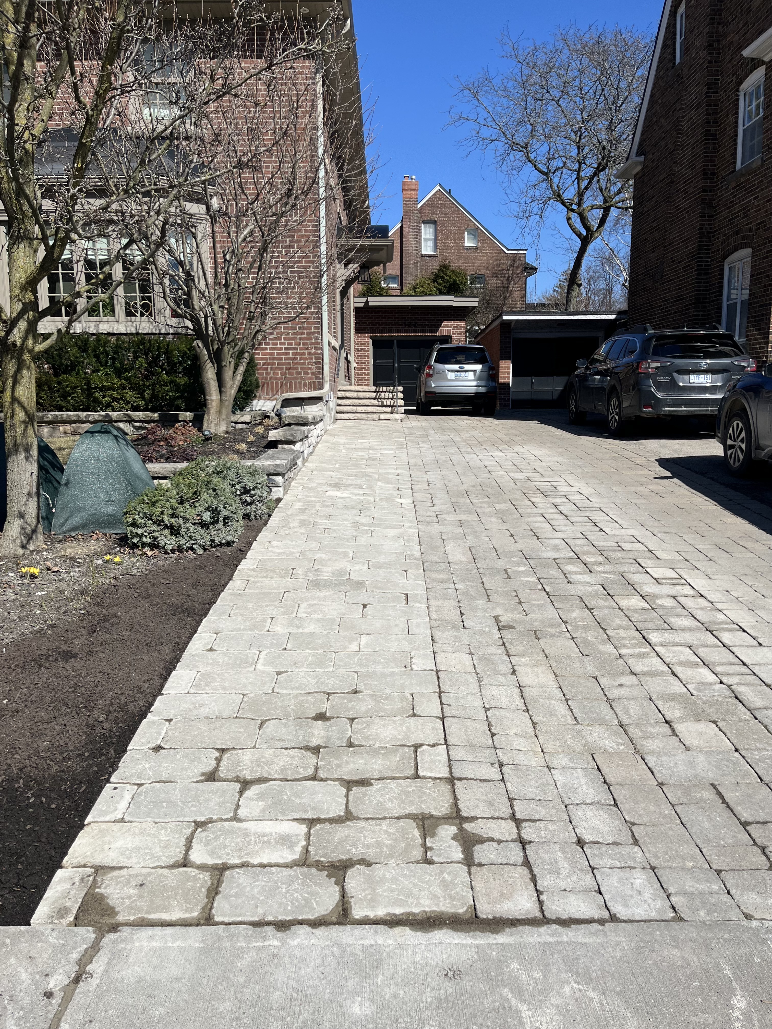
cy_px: 514
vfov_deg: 67.3
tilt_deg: -8.8
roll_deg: +0.6
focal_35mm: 26
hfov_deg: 53.1
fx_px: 773
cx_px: 386
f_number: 1.6
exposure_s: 1/6494
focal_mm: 5.1
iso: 50
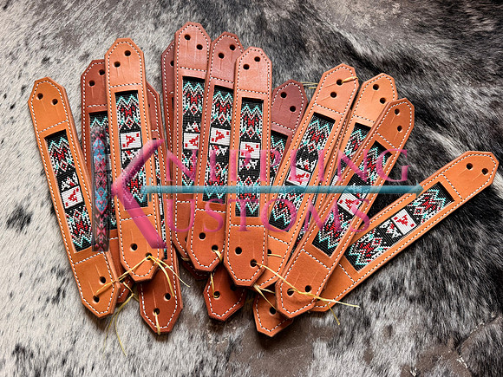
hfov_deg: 71.6
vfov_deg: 56.8
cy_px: 188
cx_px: 252
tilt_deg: -75.9
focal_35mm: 24
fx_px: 349
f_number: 1.78
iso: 100
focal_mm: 6.76
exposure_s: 1/121
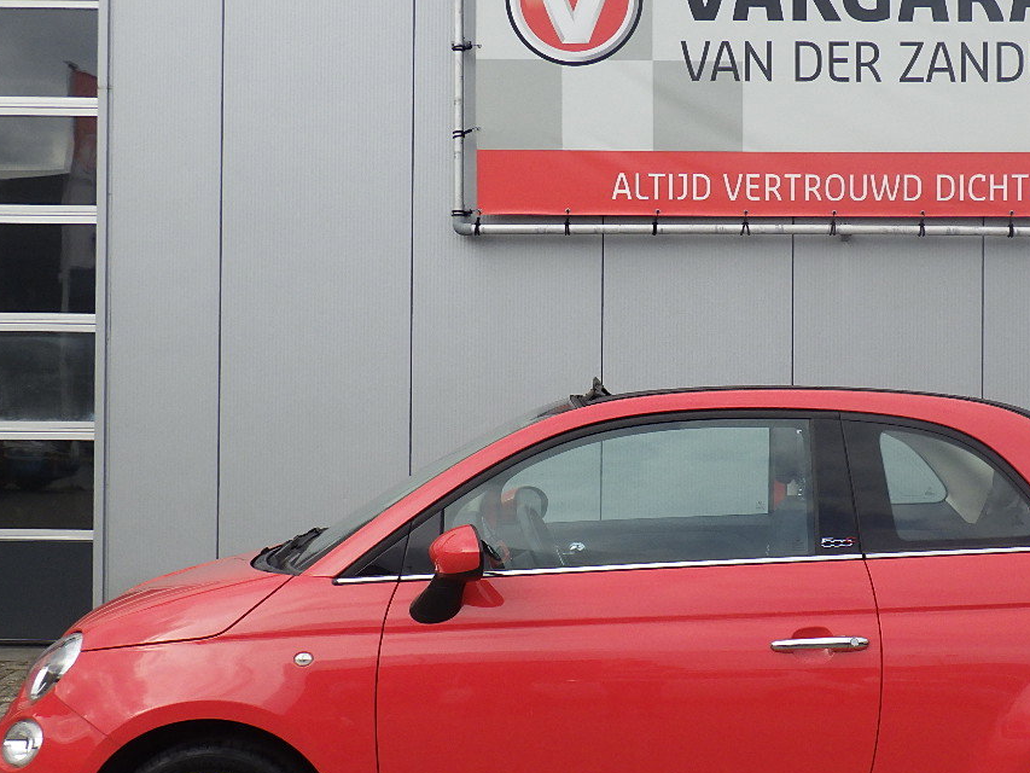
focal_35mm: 51
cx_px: 679
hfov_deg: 37.1
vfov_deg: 28.6
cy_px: 403
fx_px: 1518
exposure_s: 1/320
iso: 125
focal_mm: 6.1
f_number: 4.6
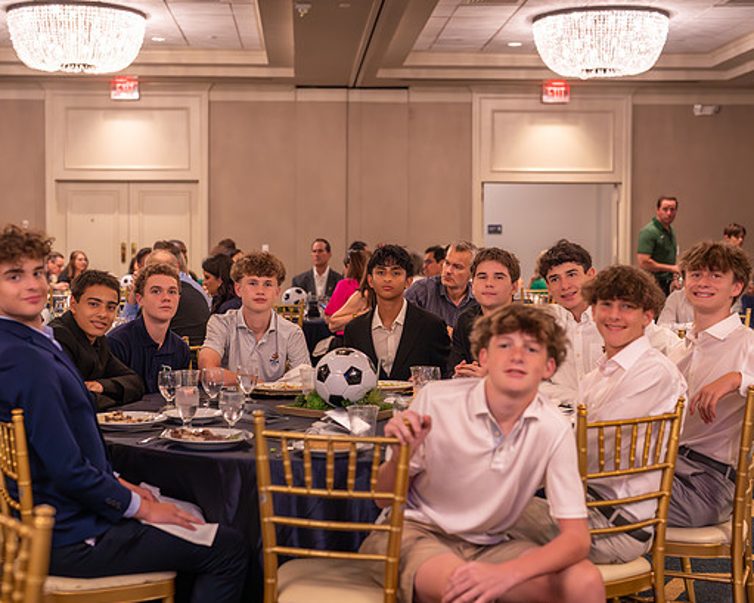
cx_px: 349
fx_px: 1295
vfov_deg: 26.2
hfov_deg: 32.5
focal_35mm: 58
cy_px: 304
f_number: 2.5
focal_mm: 50
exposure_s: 1/250
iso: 1600
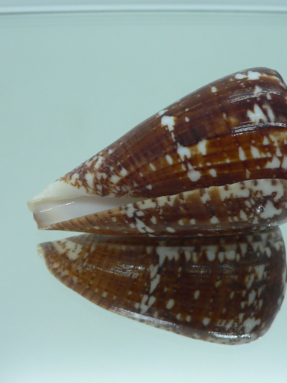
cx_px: 183
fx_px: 519
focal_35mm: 47
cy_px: 191
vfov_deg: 40.4
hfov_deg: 30.7
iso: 100
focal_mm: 4.6
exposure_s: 1/60
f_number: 2.8
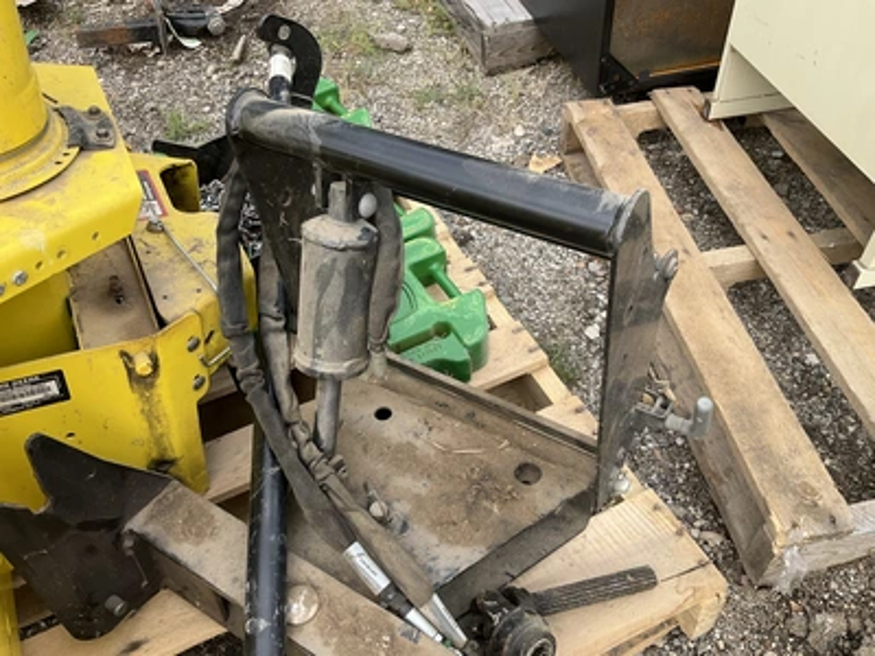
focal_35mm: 29
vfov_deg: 48.2
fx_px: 733
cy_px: 328
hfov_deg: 61.7
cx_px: 438
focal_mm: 3
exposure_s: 1/586
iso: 25
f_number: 1.8
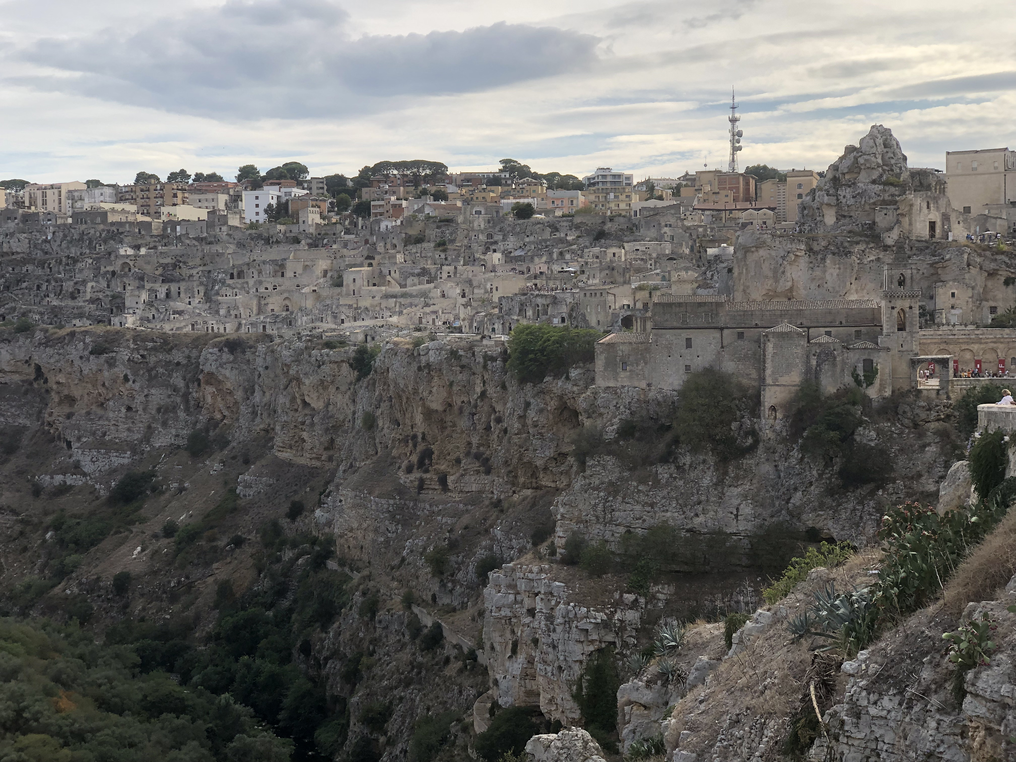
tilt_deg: -2.4
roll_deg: +1.3
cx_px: 508
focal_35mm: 52
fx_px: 1526
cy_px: 381
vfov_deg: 28.0
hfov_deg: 36.8
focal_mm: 6
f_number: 2.4
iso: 16
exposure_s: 1/486
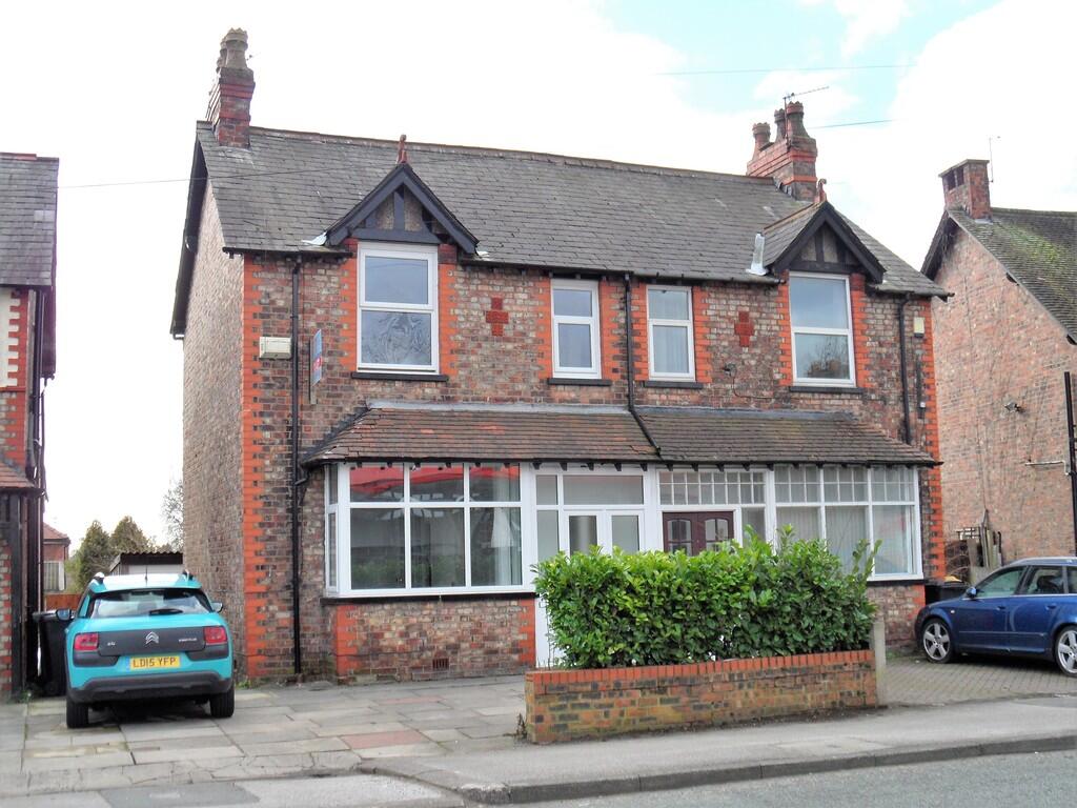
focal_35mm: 40
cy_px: 404
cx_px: 538
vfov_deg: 36.0
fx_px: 1245
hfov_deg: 46.8
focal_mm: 6.5
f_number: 3.6
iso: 80
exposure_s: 1/350
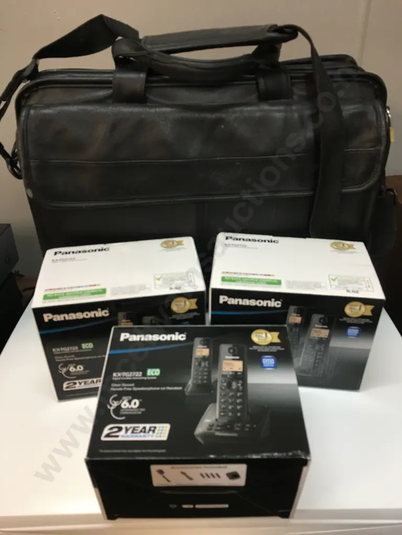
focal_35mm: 29
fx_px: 449
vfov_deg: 61.7
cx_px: 201
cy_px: 268
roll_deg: +0.2
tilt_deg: -30.2
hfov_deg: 48.2
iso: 50
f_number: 2.2
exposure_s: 1/17
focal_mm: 4.15
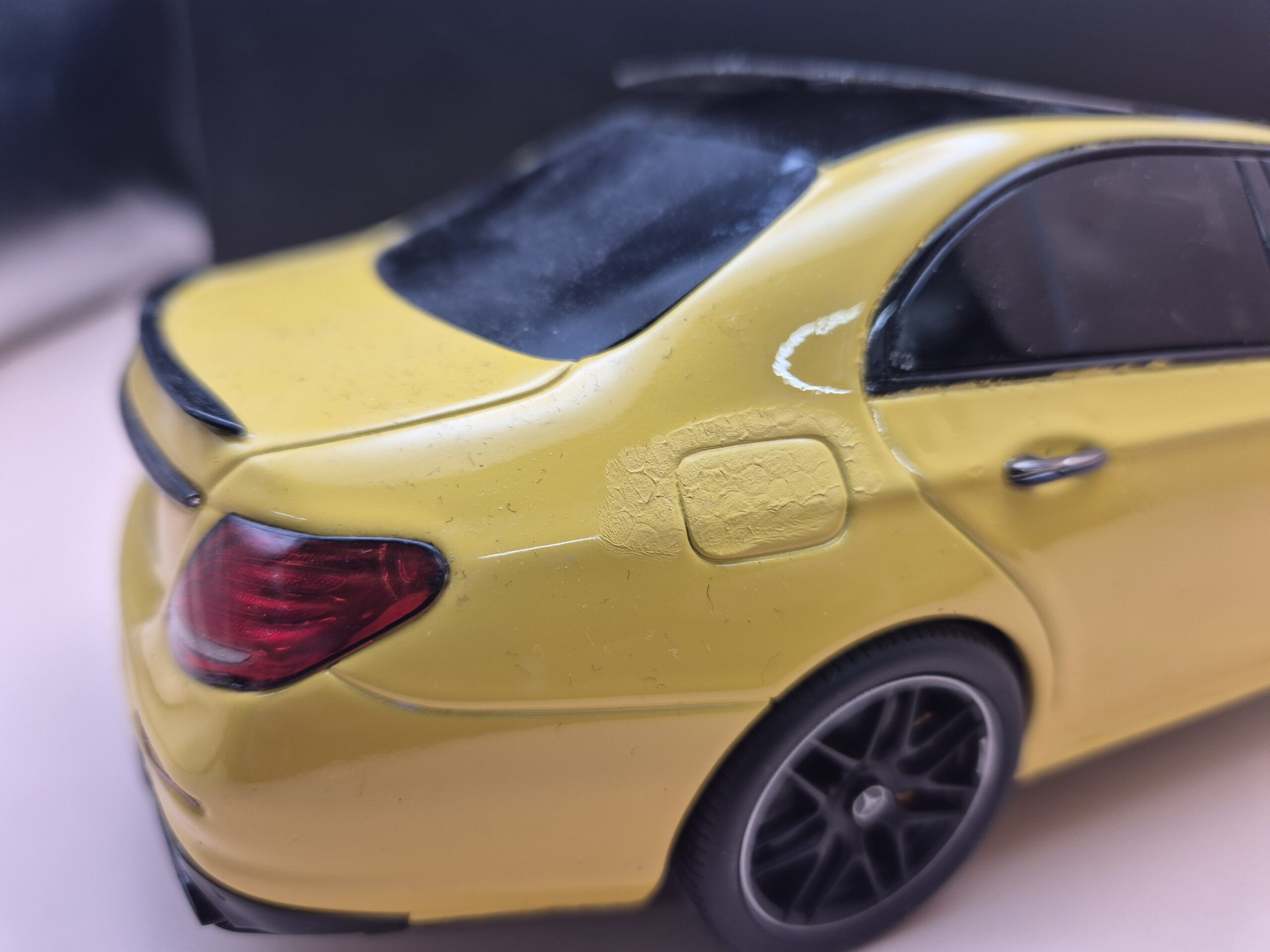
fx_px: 844
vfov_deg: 58.9
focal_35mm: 23
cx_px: 635
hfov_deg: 73.9
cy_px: 476
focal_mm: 5.4
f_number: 1.8
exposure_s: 1/100
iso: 50
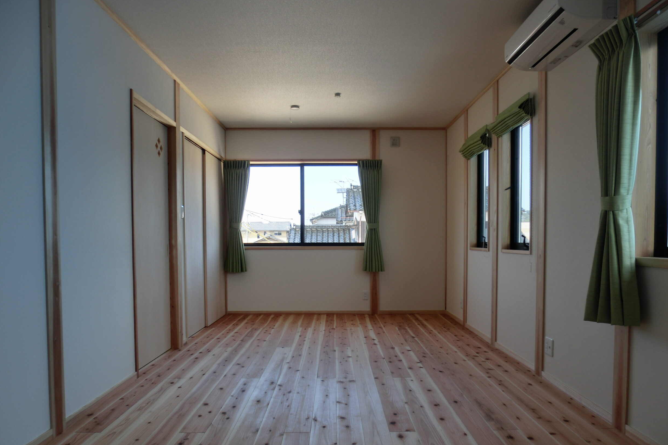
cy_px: 258
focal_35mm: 26
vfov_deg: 49.4
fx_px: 482
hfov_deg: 69.4
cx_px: 342
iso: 80
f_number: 3
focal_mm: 4.24
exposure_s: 1/125
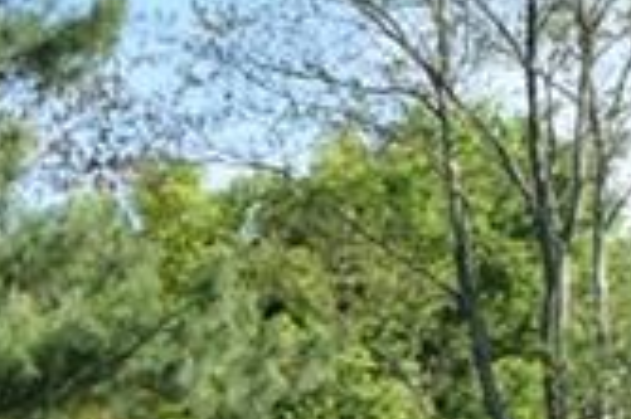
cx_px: 38
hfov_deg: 12.3
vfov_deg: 7.6
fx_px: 2907
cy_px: 1042
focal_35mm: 166
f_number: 7.1
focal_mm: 18
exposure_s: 1/200
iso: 100
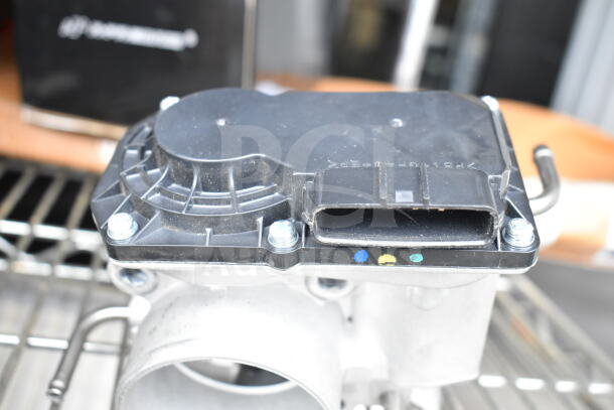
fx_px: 716
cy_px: 205
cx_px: 307
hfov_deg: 46.4
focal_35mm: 42
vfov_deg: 31.9
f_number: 5.6
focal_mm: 28
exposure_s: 1/125
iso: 1600
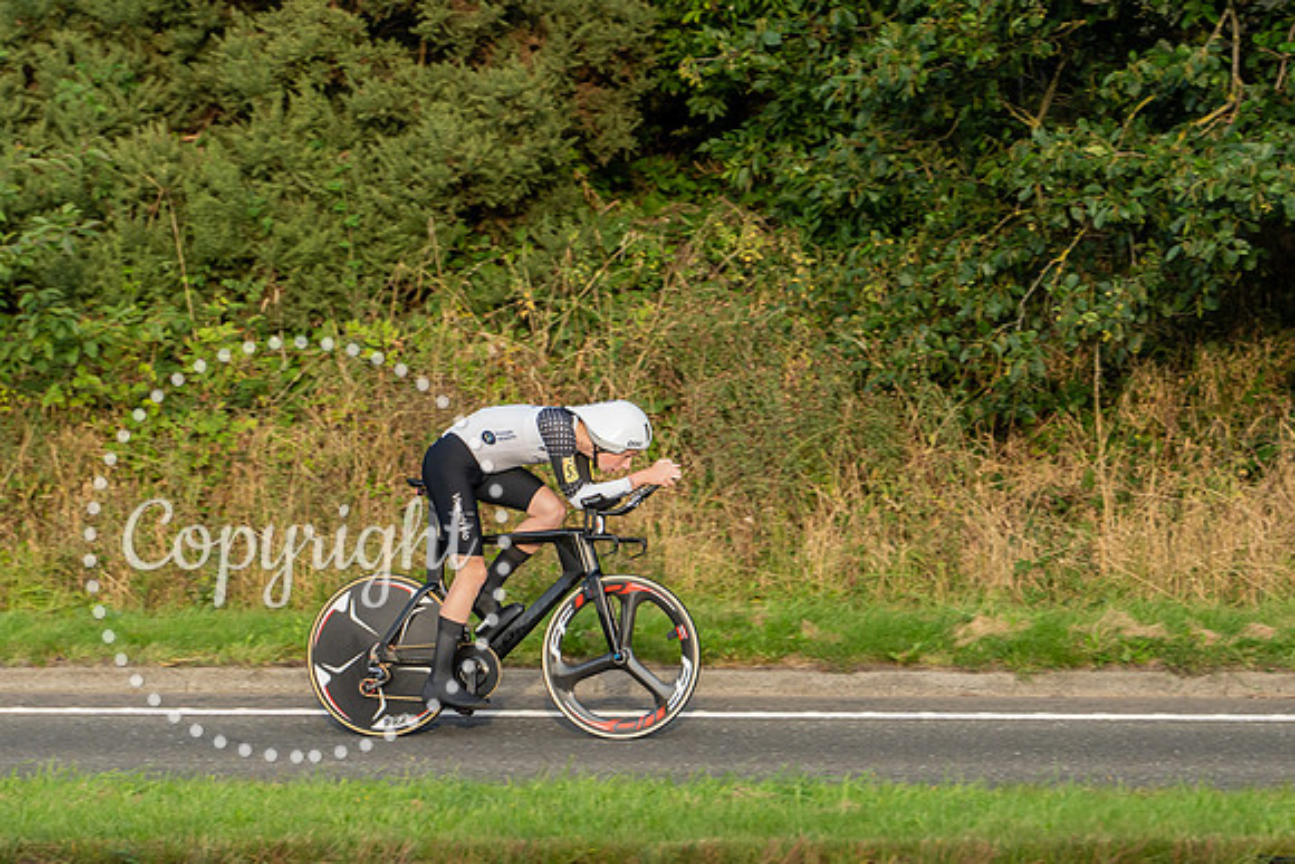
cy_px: 345
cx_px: 574
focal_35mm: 272
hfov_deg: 7.6
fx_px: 9790
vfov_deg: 5.1
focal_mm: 165
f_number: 4
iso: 800
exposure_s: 1/1000
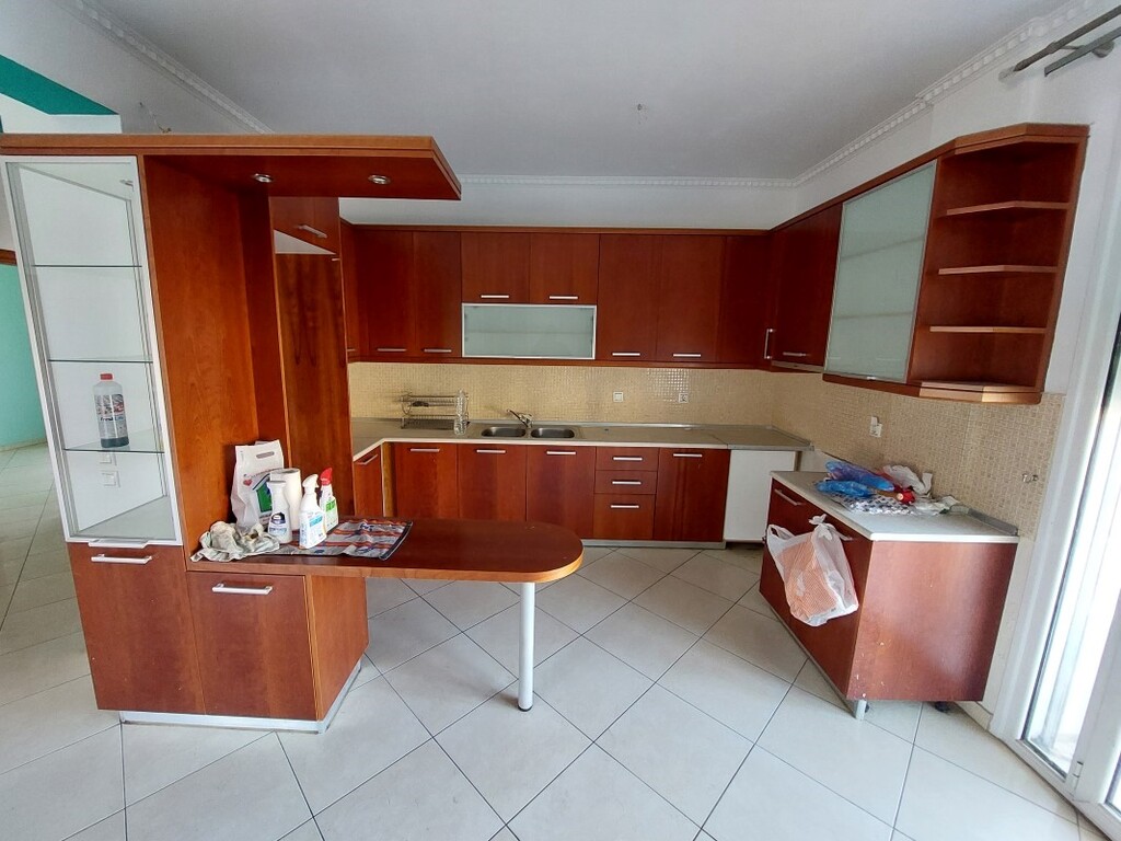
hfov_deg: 106.2
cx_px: 560
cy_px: 420
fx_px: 421
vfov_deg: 89.9
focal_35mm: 13
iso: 400
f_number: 2.2
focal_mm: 1.74
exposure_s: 1/50
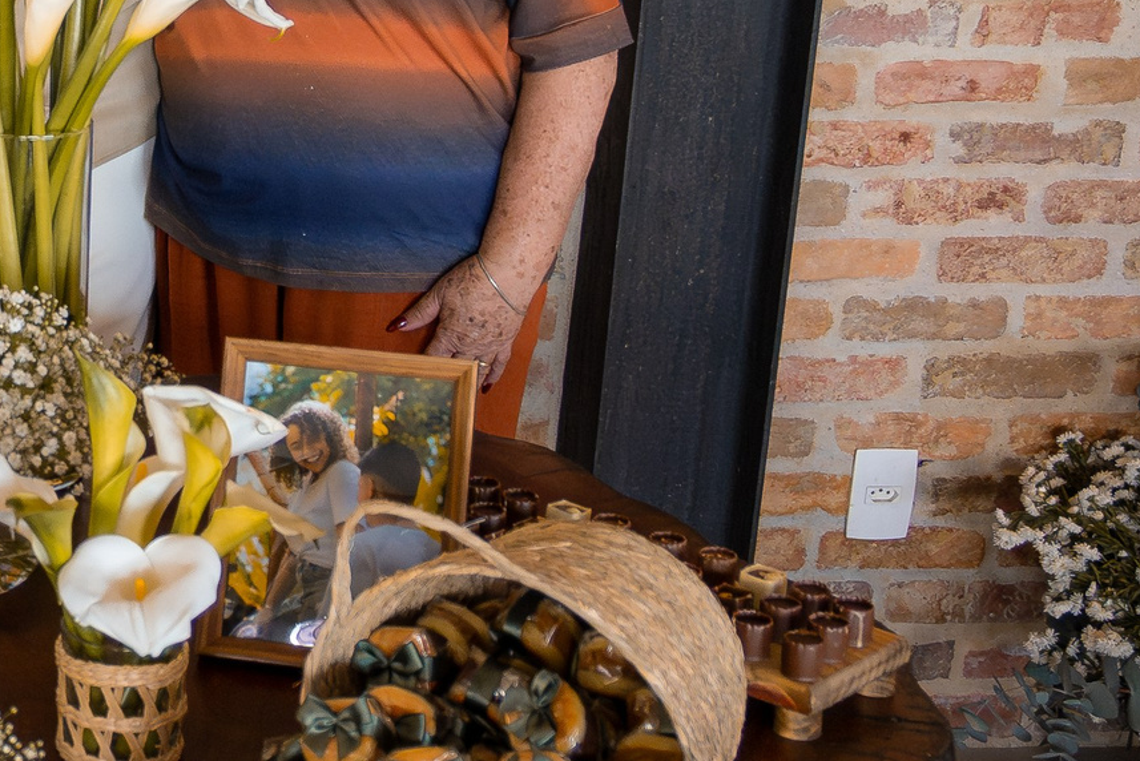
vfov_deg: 15.3
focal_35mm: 89
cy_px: 151
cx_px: -302
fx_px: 2819
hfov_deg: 21.0
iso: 1000
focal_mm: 19.5
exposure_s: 1/160
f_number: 3.8
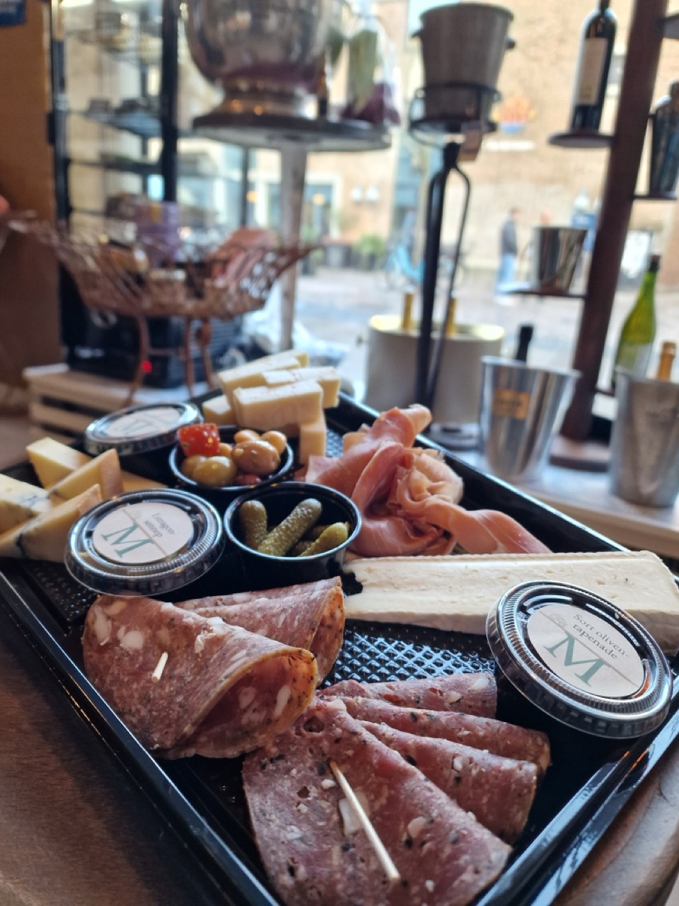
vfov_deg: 73.9
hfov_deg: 58.9
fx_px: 602
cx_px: 340
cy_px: 453
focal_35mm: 23
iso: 250
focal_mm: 6.4
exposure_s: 1/120
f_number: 1.8
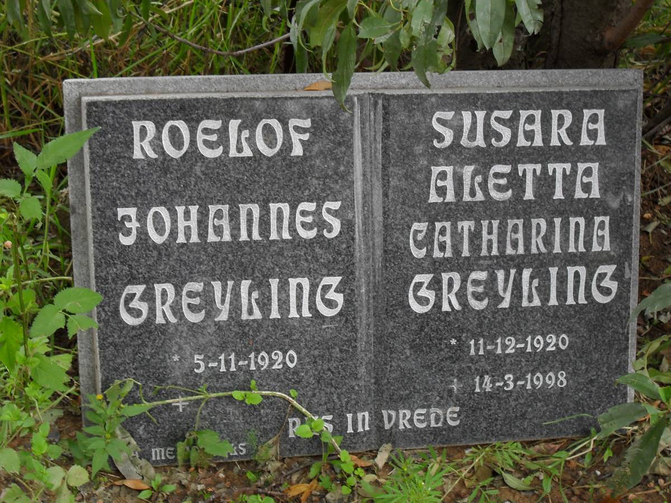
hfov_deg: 29.4
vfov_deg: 22.3
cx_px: 336
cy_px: 252
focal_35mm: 66
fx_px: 1279
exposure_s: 1/60
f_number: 4.6
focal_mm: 11.7
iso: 100
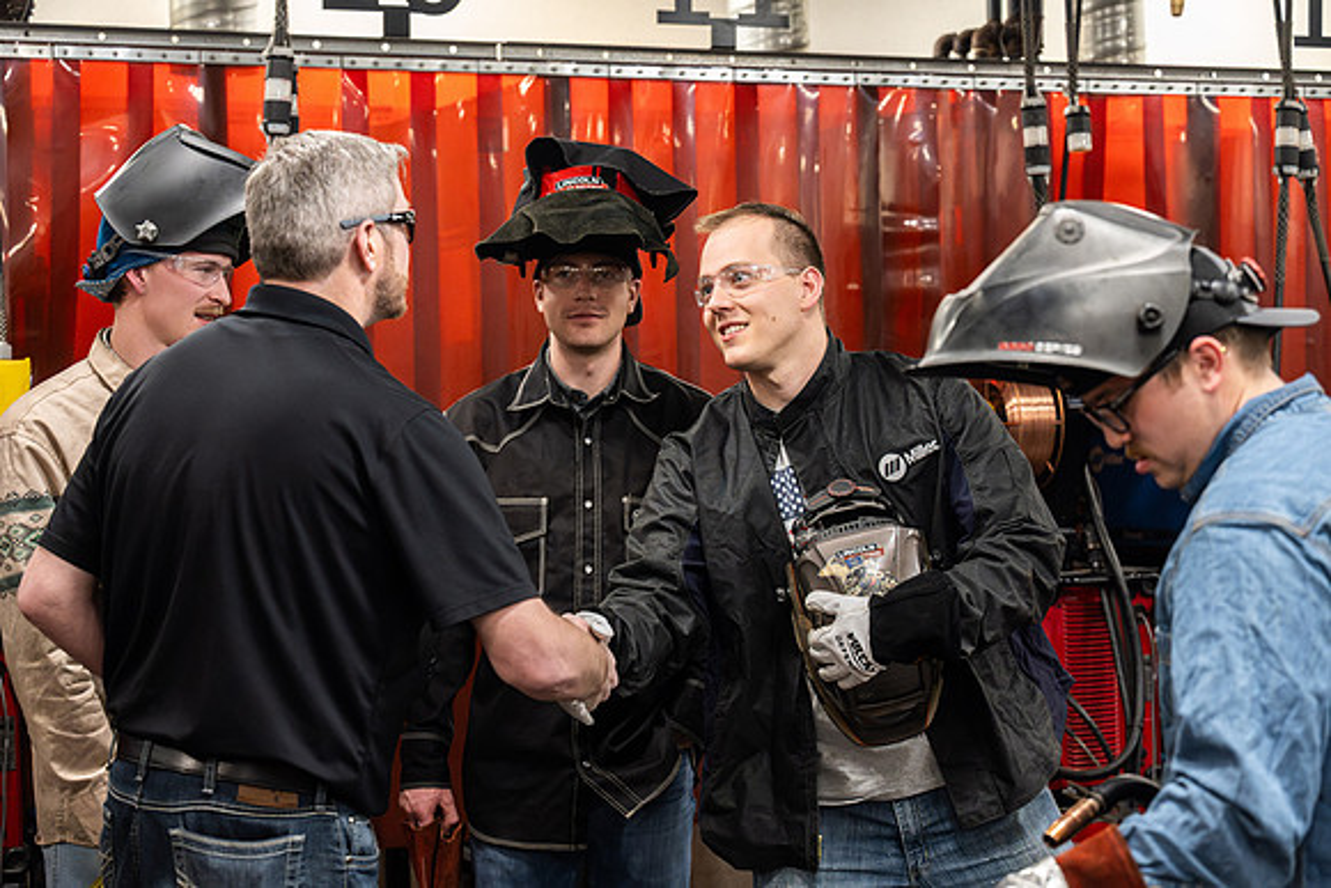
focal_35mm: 75
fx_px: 2775
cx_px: 642
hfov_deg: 27.0
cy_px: 444
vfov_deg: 18.2
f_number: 4
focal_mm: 70
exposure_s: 1/400
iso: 2500
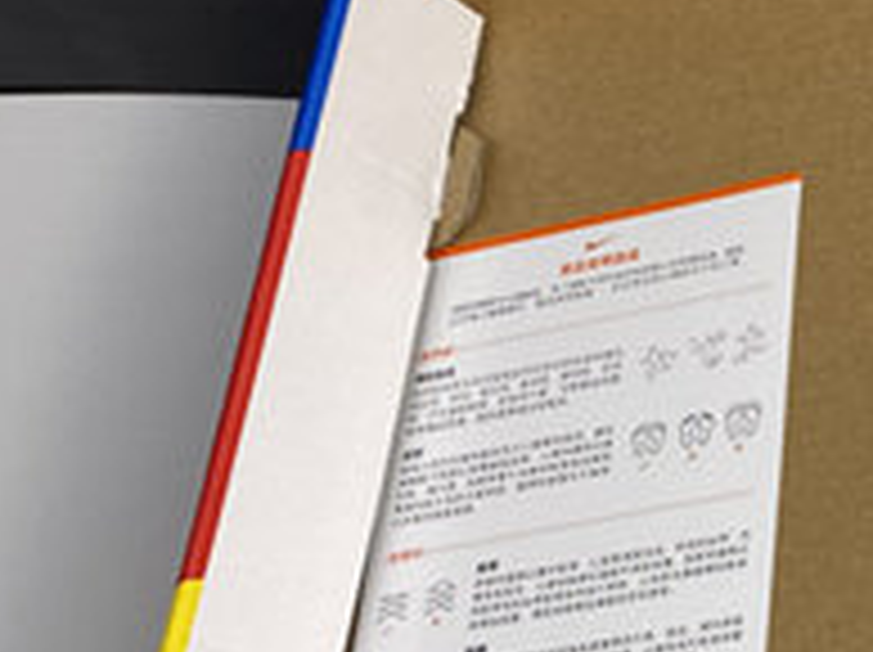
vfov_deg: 15.4
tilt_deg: -61.5
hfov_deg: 18.1
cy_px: 654
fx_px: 2368
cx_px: 1386
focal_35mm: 94
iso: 40
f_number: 1.8
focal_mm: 4.25
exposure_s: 1/100
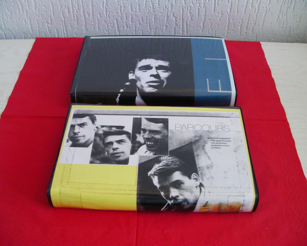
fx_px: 364
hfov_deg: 45.8
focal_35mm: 40
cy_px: 122
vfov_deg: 37.3
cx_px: 146
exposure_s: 1/30
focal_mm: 6.3
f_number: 3.5
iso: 128
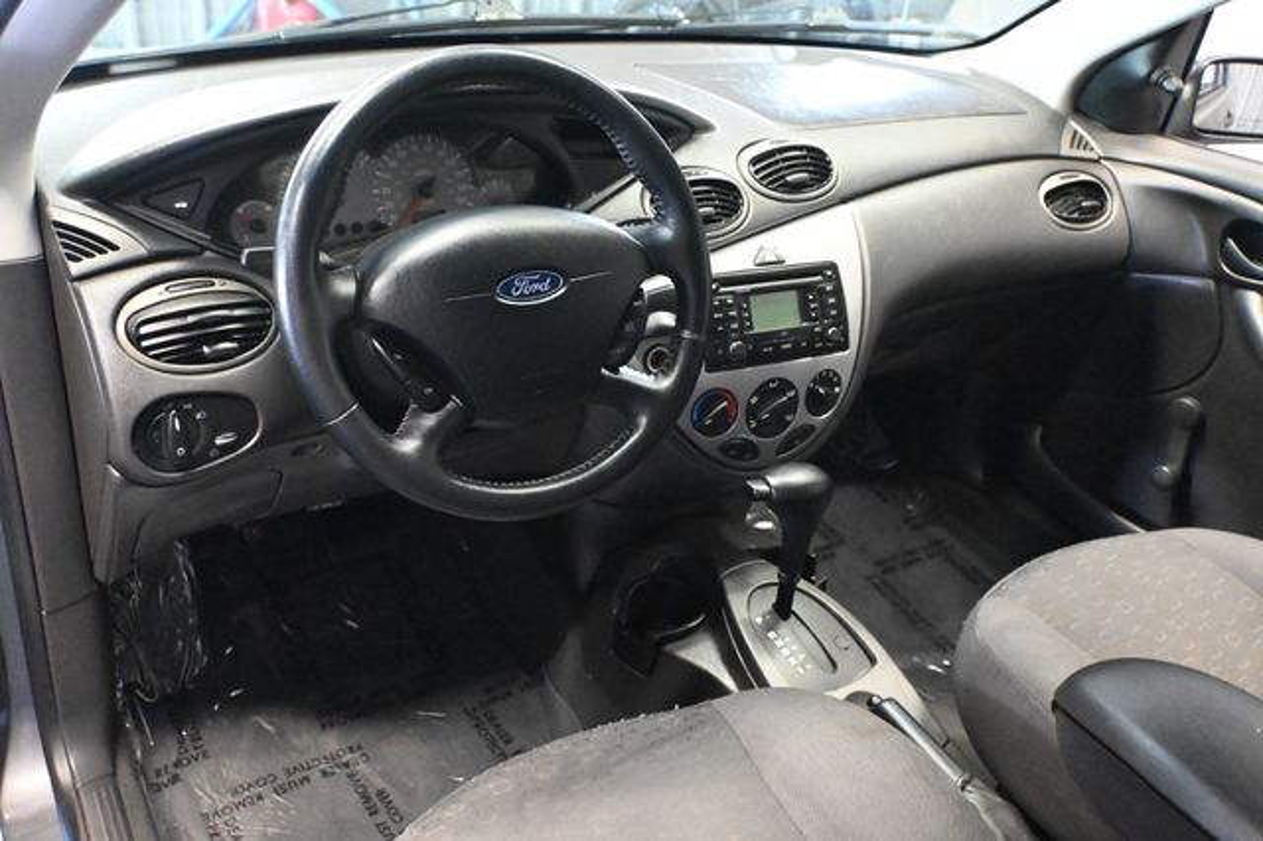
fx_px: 1105
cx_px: 632
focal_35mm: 32
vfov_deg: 41.7
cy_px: 420
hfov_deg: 59.5
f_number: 4
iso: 12800
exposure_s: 1/40
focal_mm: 21
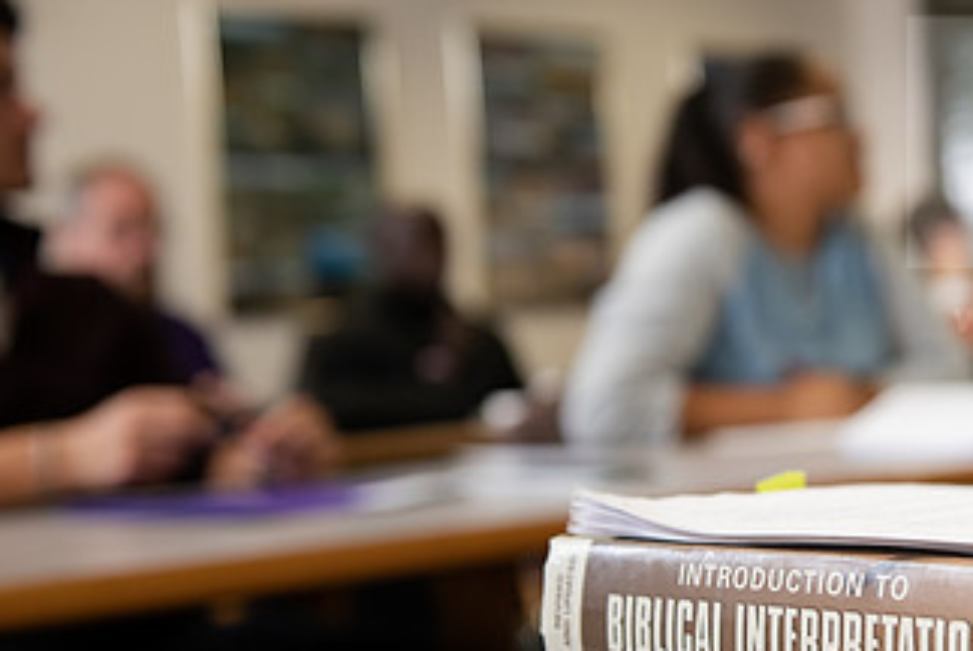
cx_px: 816
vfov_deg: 17.3
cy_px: 381
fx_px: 2137
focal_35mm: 79
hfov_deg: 25.1
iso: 640
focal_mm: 44
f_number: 3.5
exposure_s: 1/160
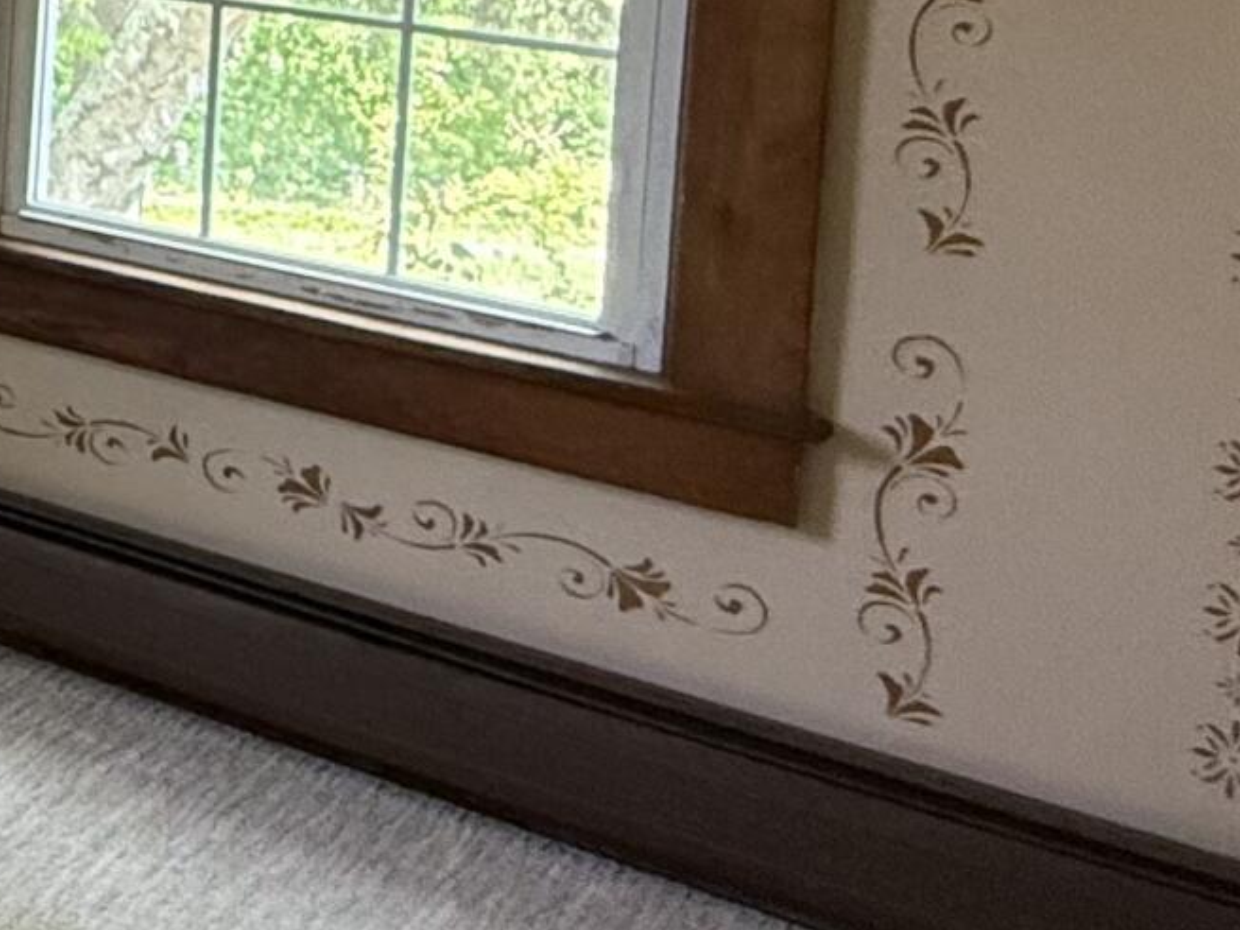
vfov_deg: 20.9
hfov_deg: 20.0
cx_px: -1094
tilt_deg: -1.7
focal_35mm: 64
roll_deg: -2.0
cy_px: -268
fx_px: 2293
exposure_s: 1/99
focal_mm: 2.22
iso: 320
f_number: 2.2
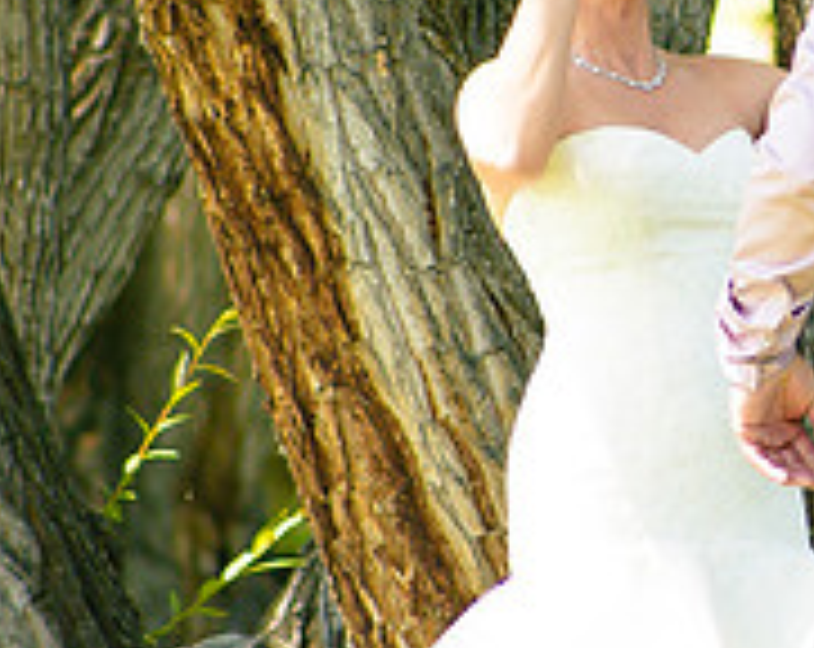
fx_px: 21756
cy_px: 194
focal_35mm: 905
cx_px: 796
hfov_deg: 2.1
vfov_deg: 1.7
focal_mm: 300
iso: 320
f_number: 5.6
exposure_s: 1/320
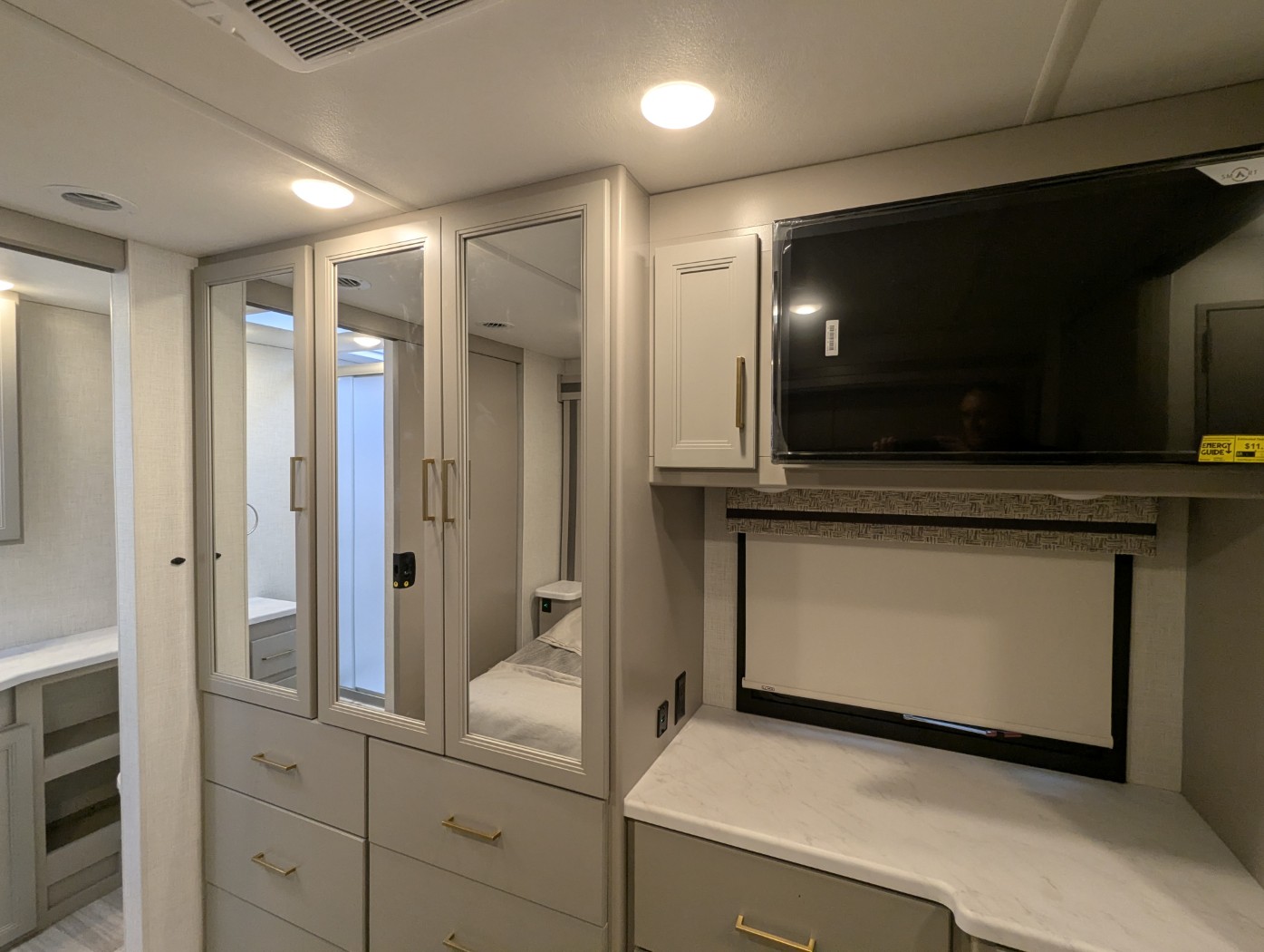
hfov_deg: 94.4
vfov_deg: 78.2
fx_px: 585
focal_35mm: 16
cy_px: 476
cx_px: 632
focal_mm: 2.35
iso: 126
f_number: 2.2
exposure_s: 1/79.3
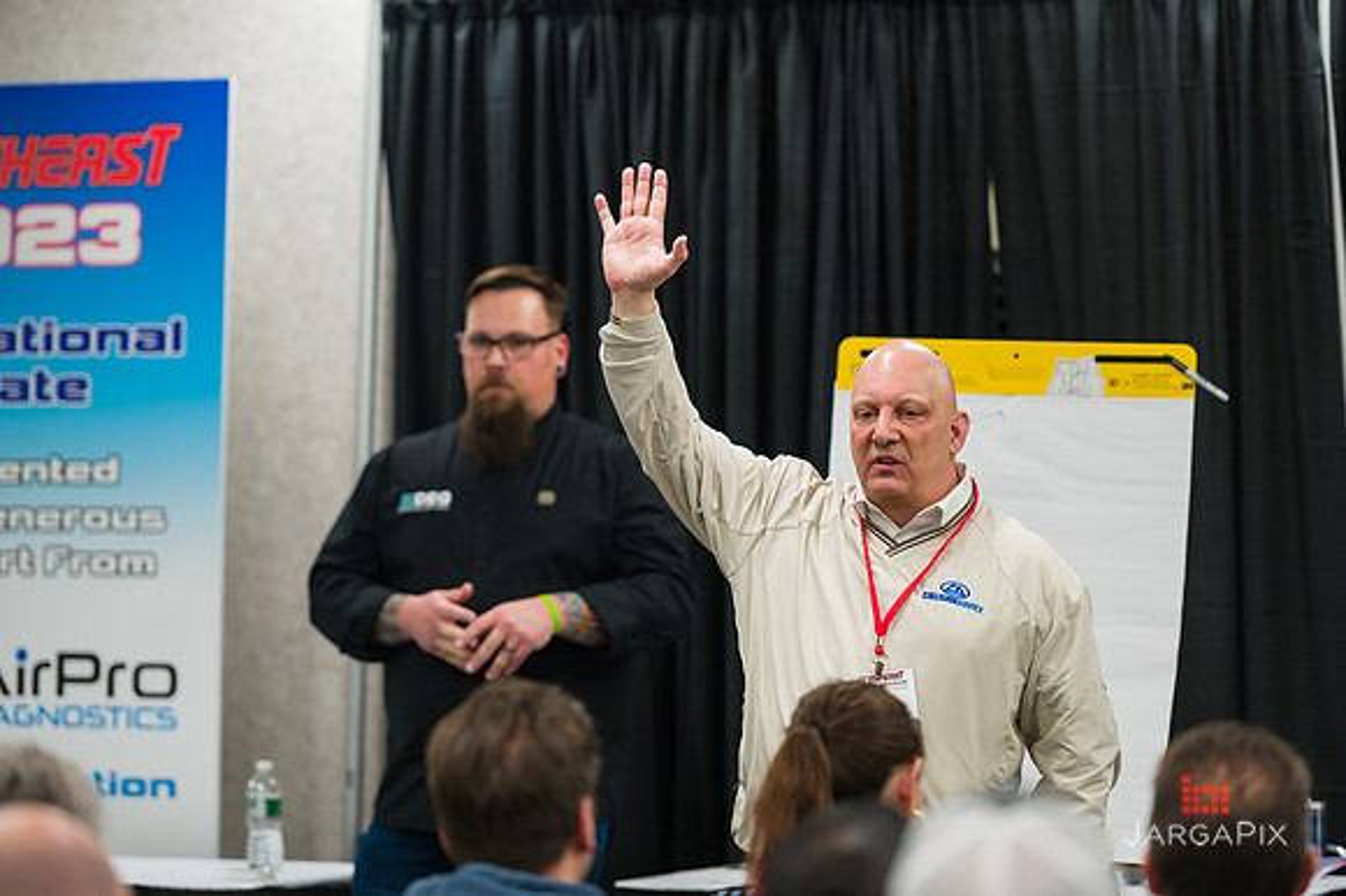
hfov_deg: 11.4
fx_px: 6726
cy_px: 448
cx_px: 673
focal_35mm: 180
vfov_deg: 7.6
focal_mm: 180
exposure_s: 1/500
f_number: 3.2
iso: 1600
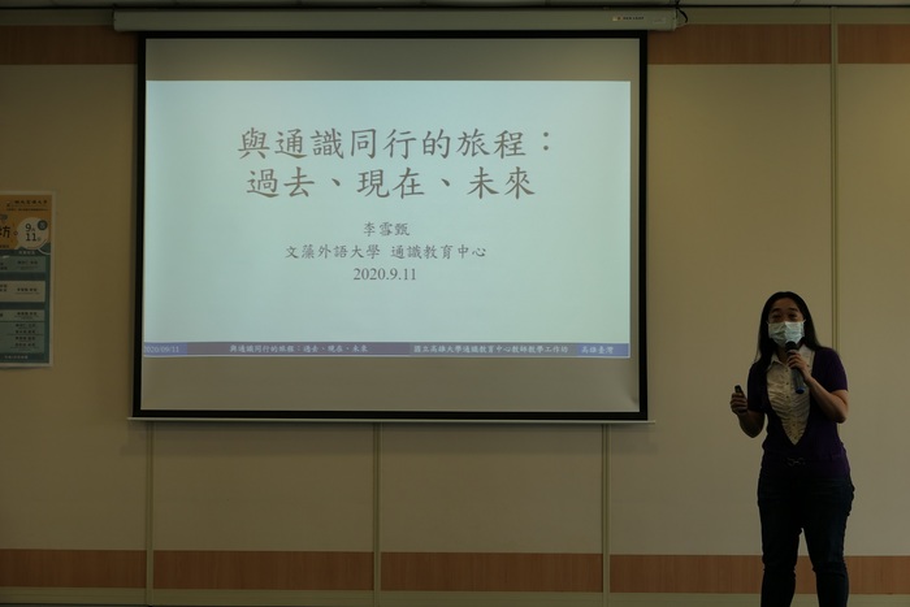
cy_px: 304
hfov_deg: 28.1
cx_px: 455
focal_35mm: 72
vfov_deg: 18.9
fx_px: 1820
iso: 160
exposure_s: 1/125
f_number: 2.8
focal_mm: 26.4
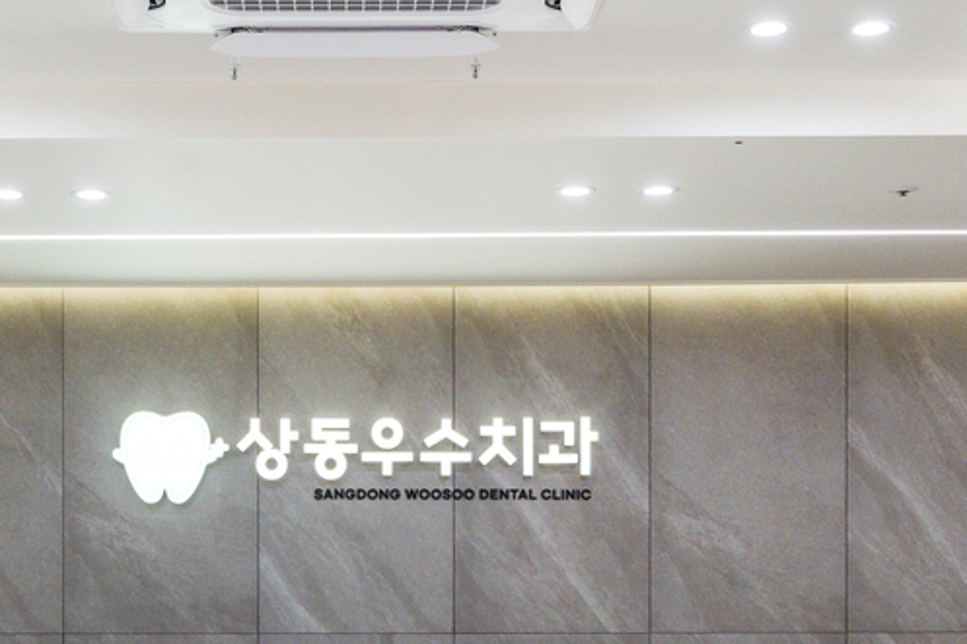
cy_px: 648
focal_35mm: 70
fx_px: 1880
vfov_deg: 18.9
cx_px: 335
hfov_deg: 28.7
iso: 500
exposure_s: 1/125
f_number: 7.1
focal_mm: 29
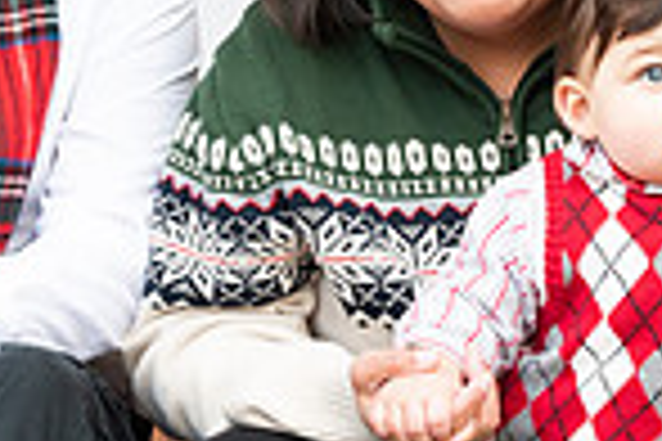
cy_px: 214
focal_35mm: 182
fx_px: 3347
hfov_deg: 11.3
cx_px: 482
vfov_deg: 7.5
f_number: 5.3
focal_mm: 46
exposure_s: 1/160
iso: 400
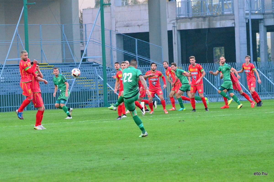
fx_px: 1652
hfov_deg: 9.5
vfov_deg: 6.3
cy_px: 91
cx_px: 137
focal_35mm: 218
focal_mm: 145
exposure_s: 1/1000
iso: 6400
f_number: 7.1
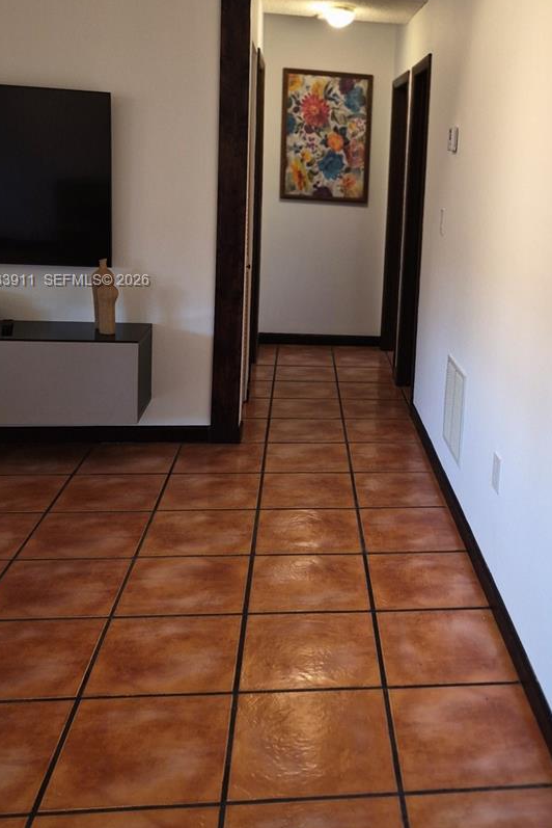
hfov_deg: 35.9
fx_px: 827
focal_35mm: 36
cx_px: 424
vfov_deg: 52.2
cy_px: 282
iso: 320
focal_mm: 5.4
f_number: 1.8
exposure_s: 1/120
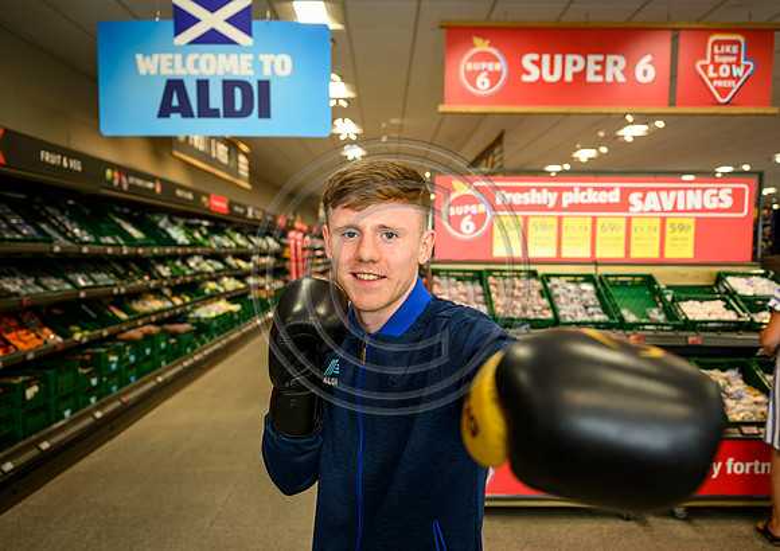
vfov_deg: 48.8
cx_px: 393
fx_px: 607
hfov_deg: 65.4
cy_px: 303
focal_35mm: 28
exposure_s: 1/160
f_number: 3.2
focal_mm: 24
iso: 500
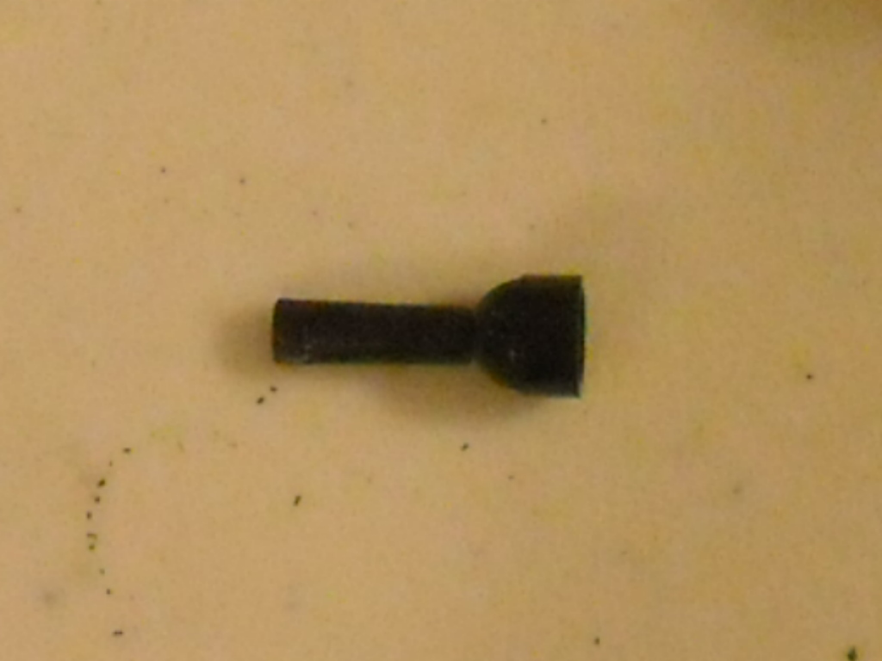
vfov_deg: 29.7
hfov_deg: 38.9
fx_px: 1248
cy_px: 330
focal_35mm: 49
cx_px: 441
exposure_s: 1/52
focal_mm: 7.92
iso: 800
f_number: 3.2
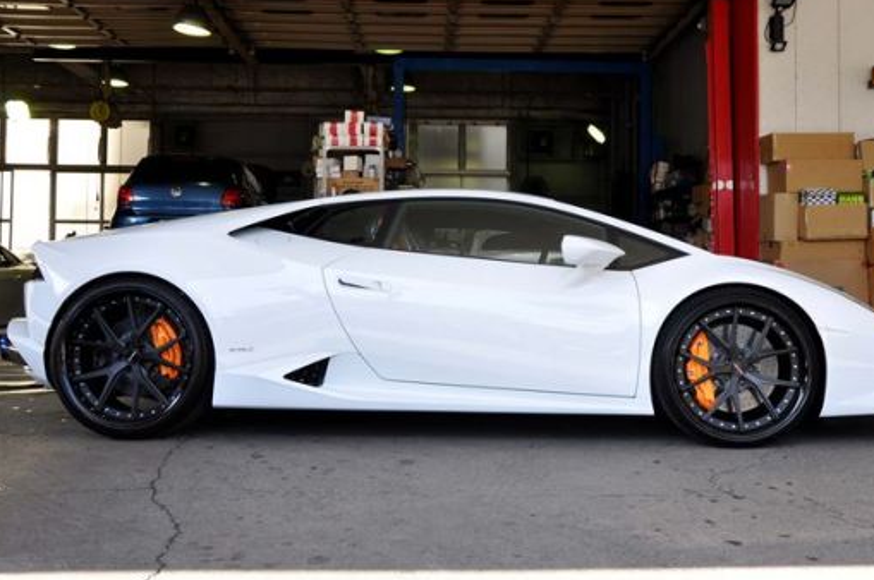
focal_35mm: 38
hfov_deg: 50.7
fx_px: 921
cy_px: 260
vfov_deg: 34.9
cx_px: 469
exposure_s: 1/60
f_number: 8
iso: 200
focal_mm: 22
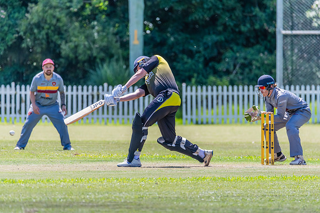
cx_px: 166
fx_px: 5592
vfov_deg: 2.2
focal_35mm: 629
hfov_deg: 3.3
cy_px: 104
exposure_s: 1/2000
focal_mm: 600
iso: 1250
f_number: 6.3
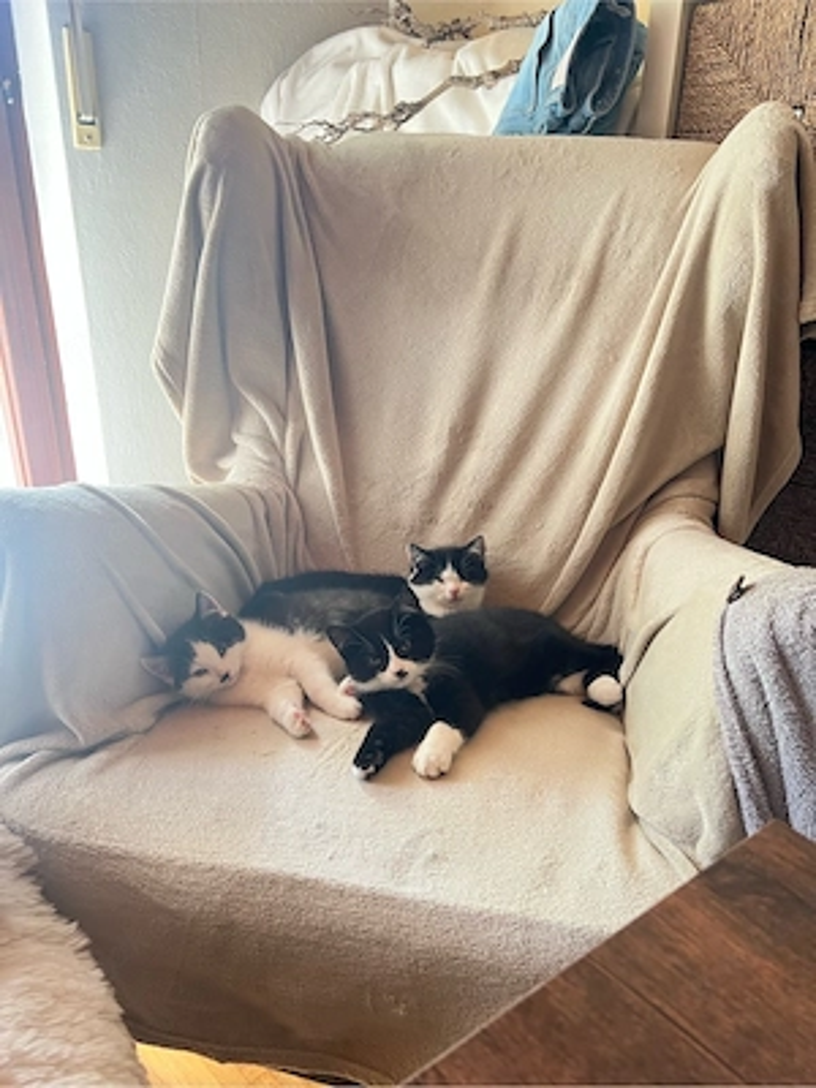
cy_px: 544
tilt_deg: -22.7
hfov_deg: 53.1
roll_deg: -1.2
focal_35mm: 26
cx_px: 408
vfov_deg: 67.3
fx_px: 817
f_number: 1.5
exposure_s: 1/60
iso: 200
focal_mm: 5.7
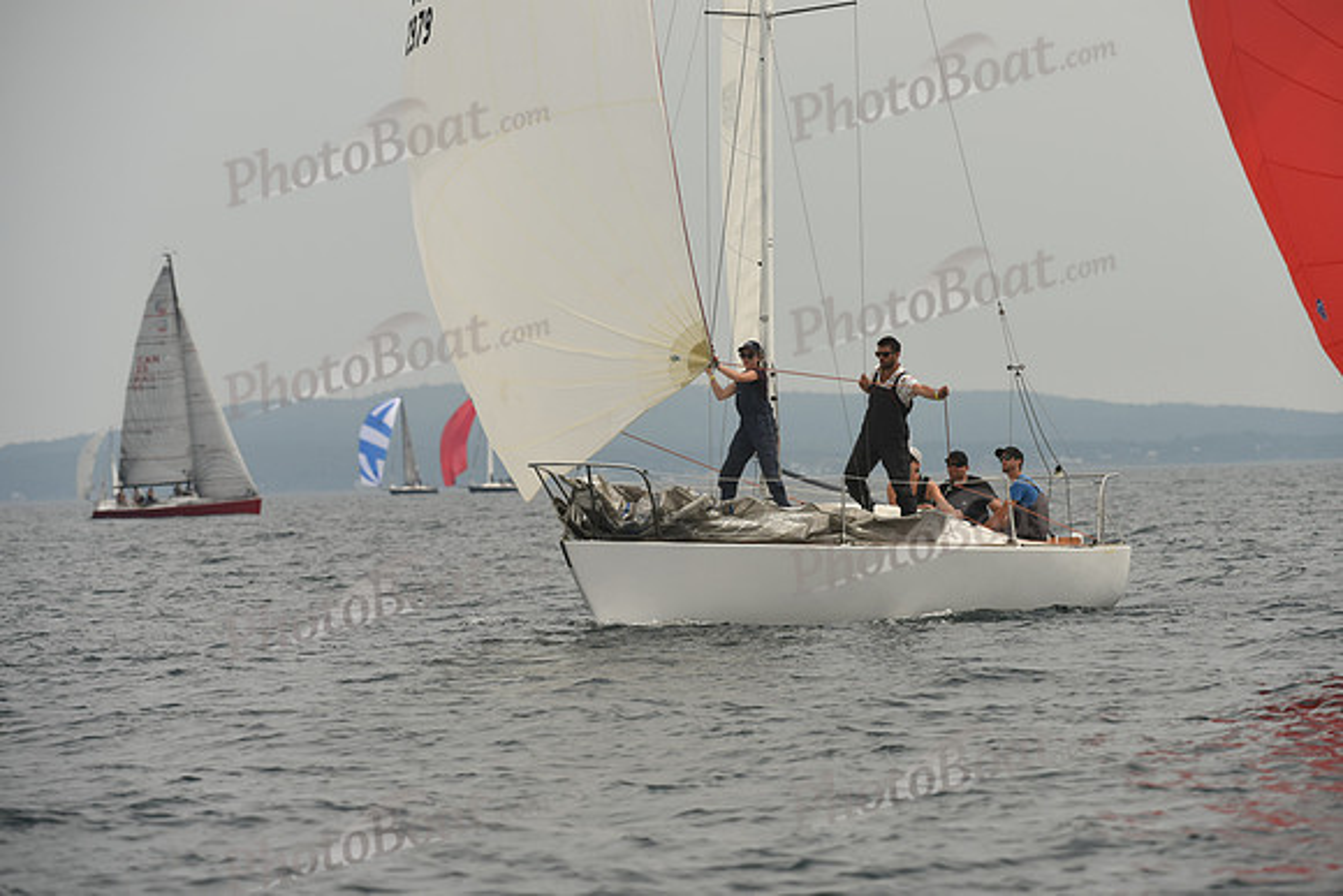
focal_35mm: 270
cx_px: 672
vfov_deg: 5.1
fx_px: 10074
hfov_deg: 7.6
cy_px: 448
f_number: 6.3
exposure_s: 1/1000
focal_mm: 270
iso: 250
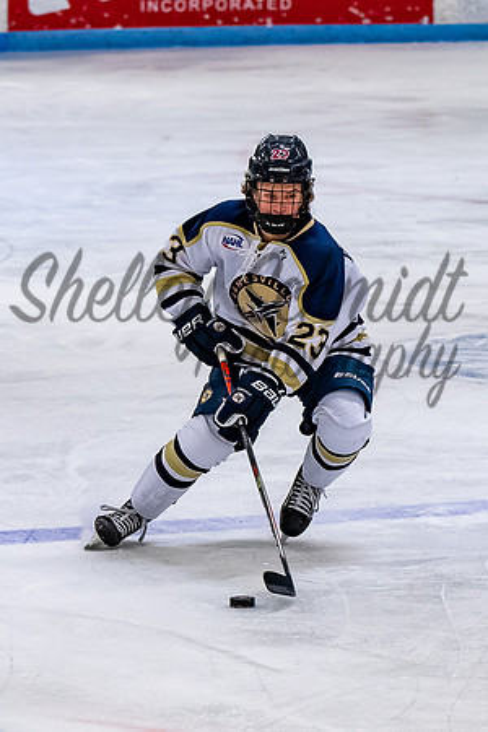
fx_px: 6642
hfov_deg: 4.2
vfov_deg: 6.3
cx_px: 284
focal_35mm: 327
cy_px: 272
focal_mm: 105
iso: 1600
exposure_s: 1/800
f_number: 3.5
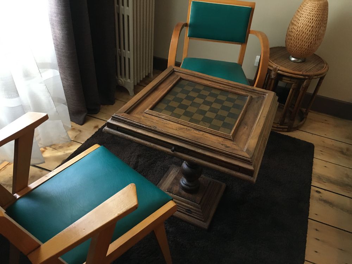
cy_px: 132
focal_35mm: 29
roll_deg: -5.2
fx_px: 295
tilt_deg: -35.4
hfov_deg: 61.7
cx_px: 176
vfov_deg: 48.2
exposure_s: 1/20
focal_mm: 4.15
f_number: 2.2
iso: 200
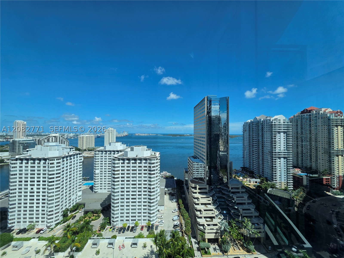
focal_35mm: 13
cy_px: 129
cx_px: 172
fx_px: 129
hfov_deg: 106.2
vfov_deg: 89.9
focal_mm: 2.2
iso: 40
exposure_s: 1/1563
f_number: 1.9
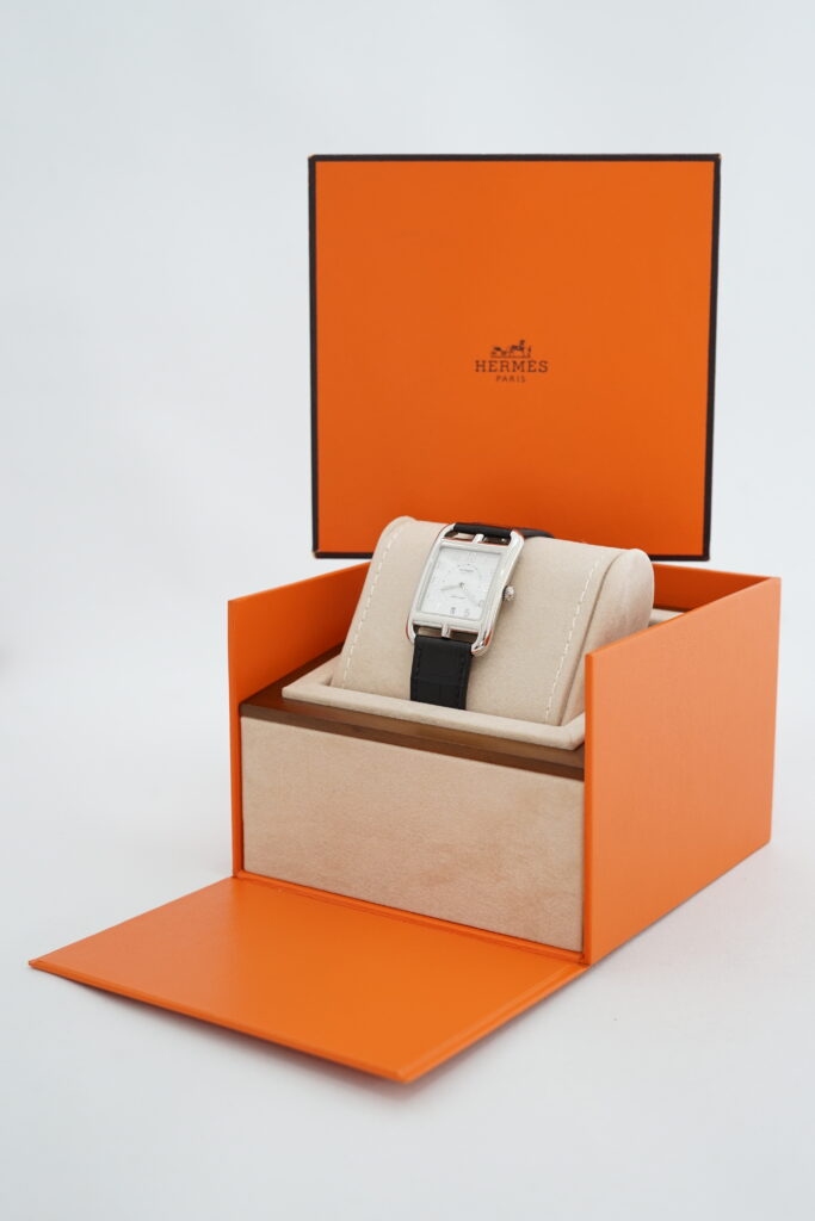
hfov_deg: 27.0
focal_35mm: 50
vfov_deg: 39.6
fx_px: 1697
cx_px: 408
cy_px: 610
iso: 640
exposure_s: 1/13
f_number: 6.3
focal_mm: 50
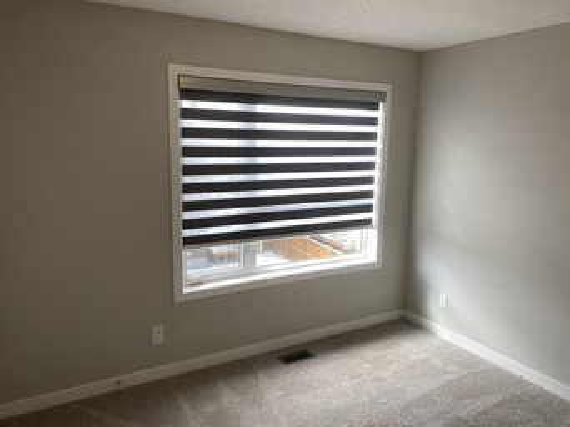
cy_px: 214
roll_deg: -0.9
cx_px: 285
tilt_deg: -11.3
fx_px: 428
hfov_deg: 67.3
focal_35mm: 26
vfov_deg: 53.0
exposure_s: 1/124
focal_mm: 4.25
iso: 32
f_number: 1.8
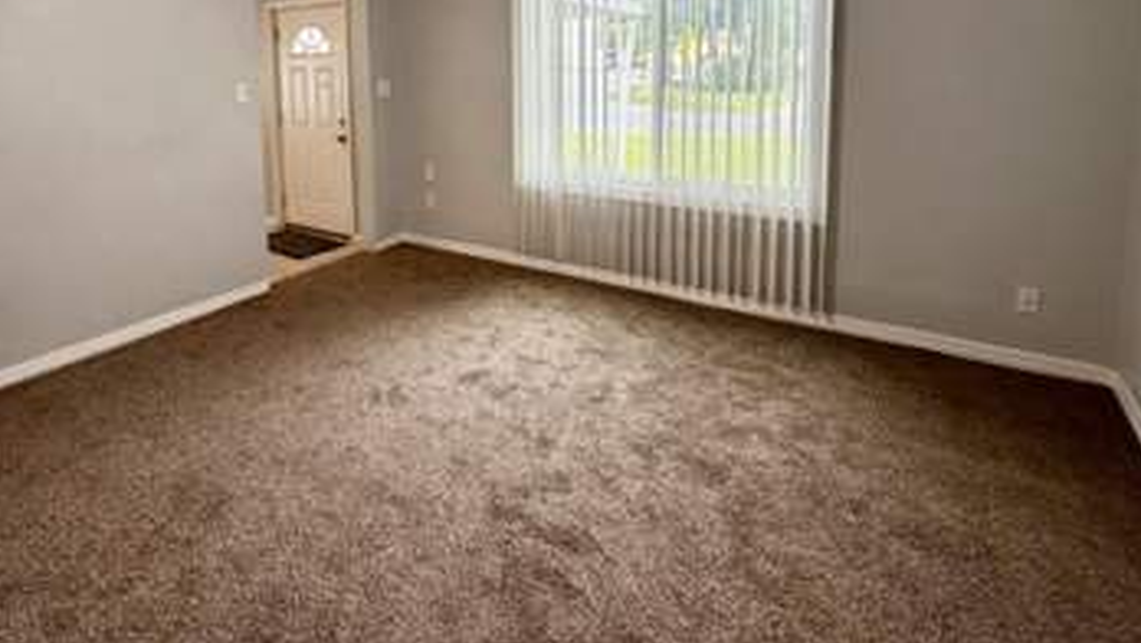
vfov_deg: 49.9
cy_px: 113
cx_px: 469
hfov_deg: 83.0
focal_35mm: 21
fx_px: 636
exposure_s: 1/60
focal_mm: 2.22
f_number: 2.2
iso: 200
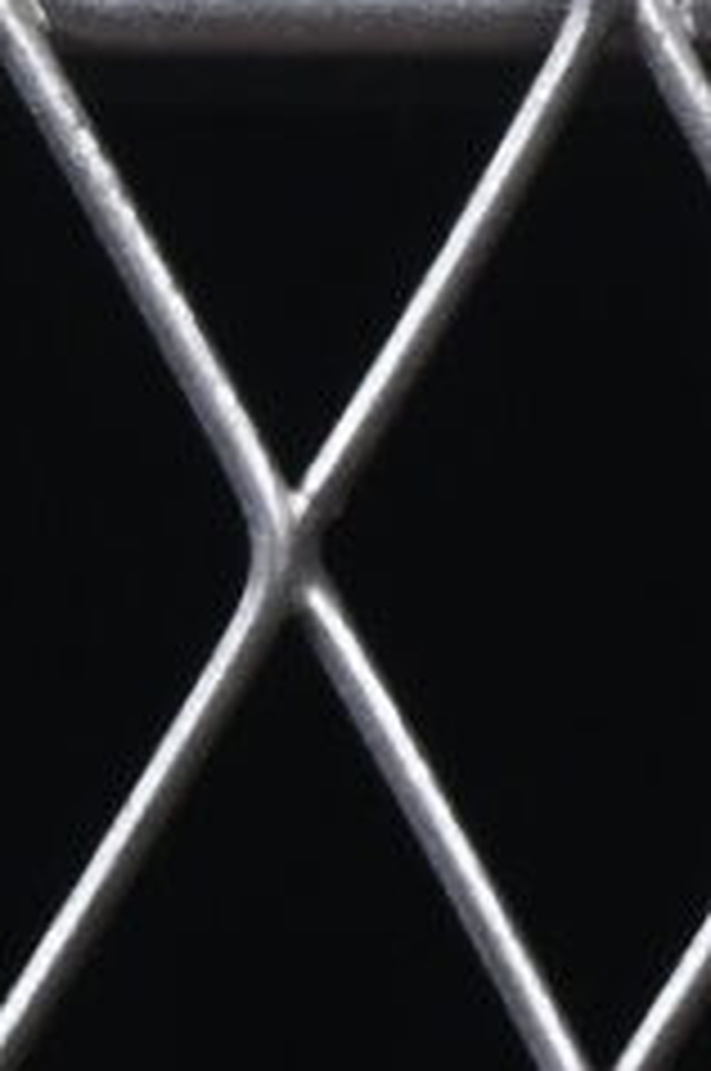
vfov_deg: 2.5
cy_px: -2752
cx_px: 5180
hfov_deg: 1.6
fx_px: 24005
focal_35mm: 808
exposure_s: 1/80
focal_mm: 50
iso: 160
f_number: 8
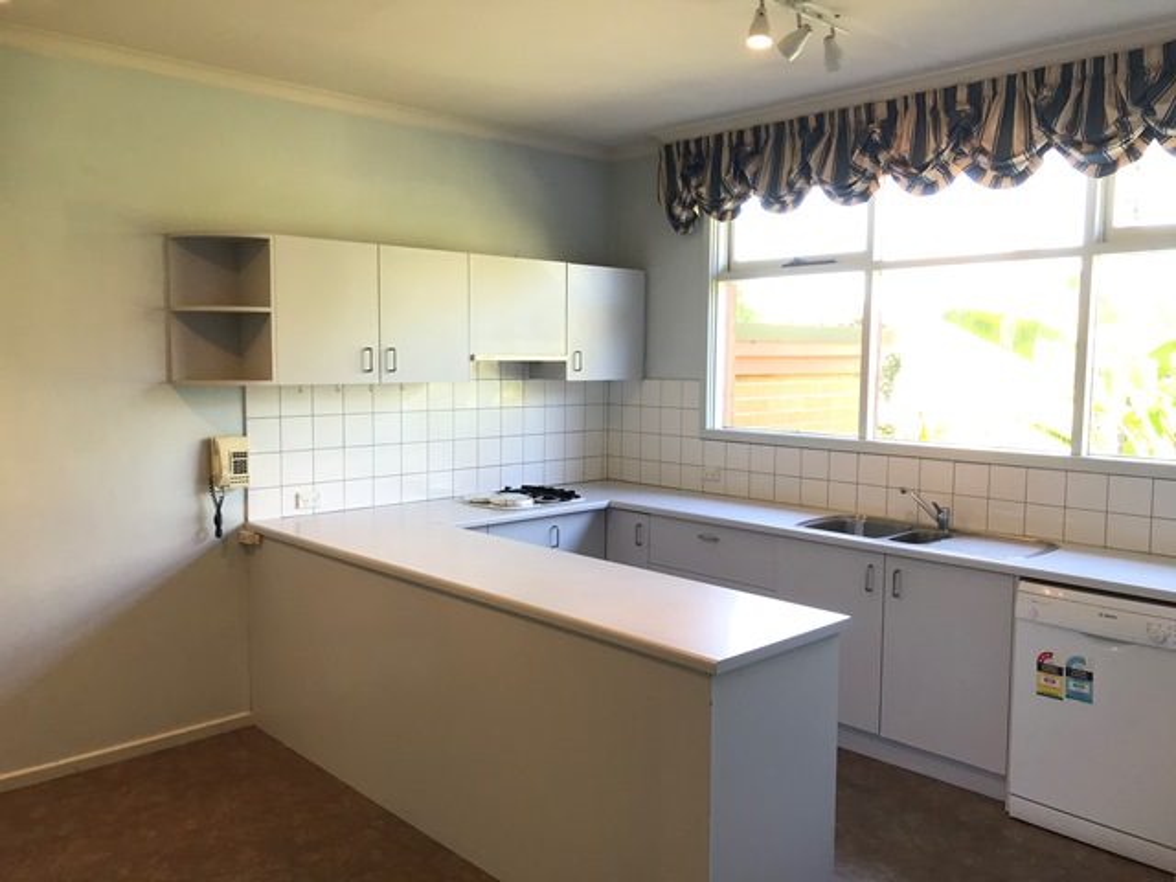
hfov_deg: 63.4
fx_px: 951
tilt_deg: -4.1
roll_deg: +0.1
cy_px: 441
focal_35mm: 28
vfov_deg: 49.7
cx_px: 588
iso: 25
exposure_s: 1/50
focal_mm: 3.99
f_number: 1.8
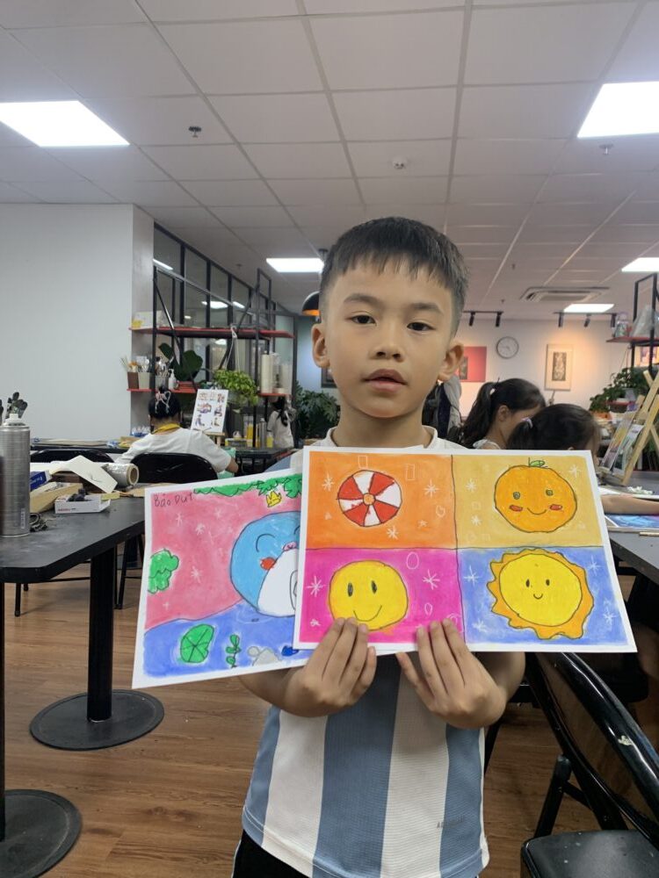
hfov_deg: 53.1
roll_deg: -1.7
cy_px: 439
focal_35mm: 26
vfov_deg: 67.3
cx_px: 330
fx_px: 660
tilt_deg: -3.2
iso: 100
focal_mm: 4.25
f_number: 1.8
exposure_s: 1/102
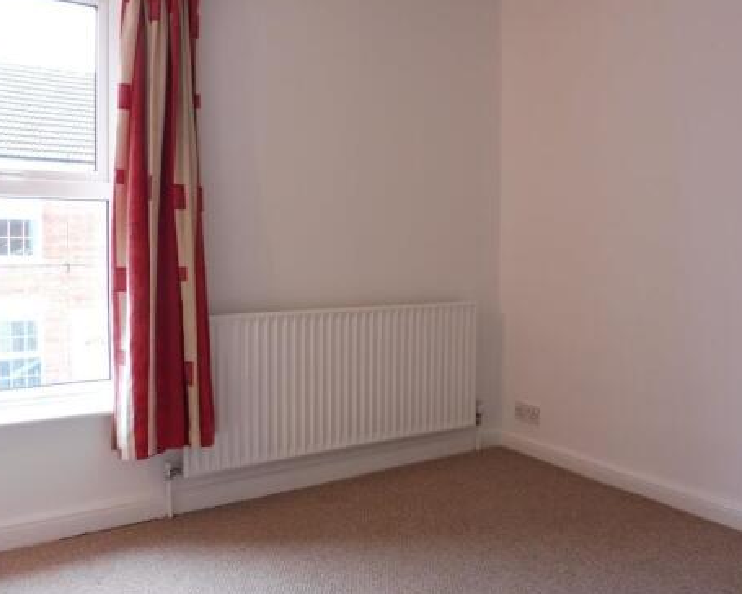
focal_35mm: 30
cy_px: 265
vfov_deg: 48.4
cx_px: 378
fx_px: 659
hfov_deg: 58.8
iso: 200
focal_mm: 4.3
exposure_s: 1/60
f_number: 3.3
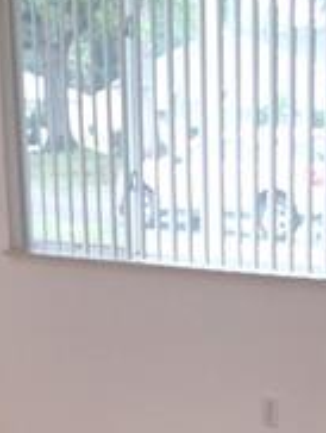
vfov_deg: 19.6
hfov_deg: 15.3
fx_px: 1215
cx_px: 202
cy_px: 440
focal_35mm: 97
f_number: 1.8
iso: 125
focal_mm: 5.54
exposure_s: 1/40
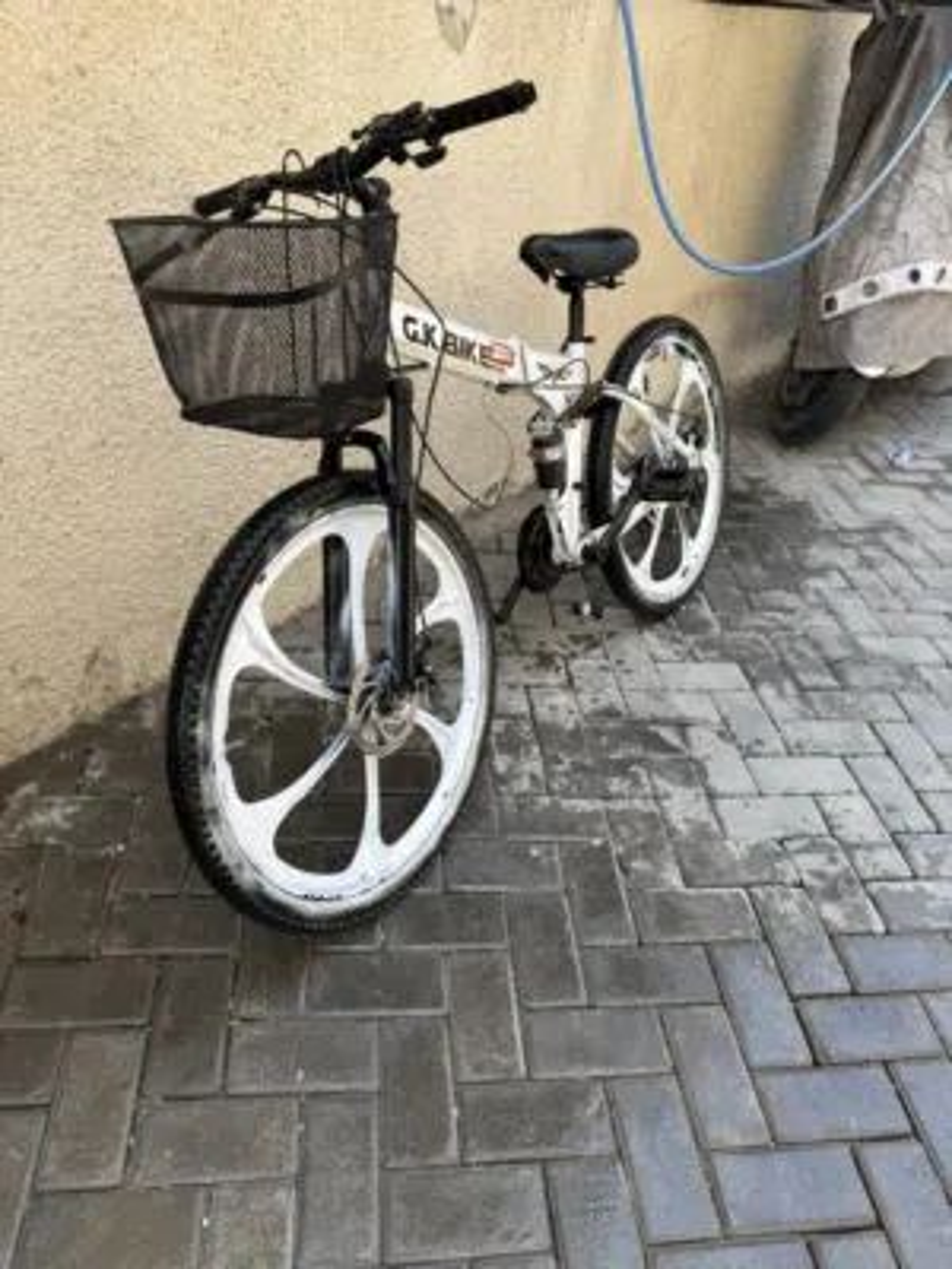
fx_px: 880
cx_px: 476
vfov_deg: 71.6
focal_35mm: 24
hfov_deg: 56.8
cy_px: 634
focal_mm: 6.76
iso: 80
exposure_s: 1/589
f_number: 1.78
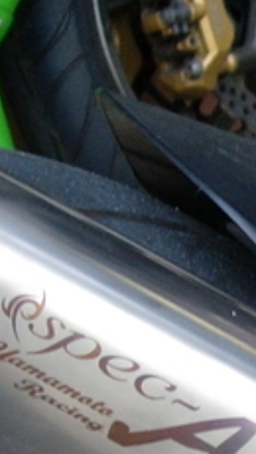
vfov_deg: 9.9
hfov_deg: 5.5
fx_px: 2594
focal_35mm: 215
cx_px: 571
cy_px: 540
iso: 64
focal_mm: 7.8
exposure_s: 1/45.2
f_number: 2.8
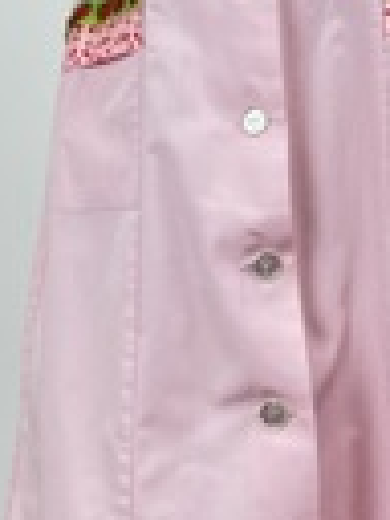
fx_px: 1217
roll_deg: +1.4
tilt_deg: +1.8
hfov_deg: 18.1
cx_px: 297
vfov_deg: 23.8
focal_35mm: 81
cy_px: 120
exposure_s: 1/120
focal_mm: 5.1
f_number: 1.6
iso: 50
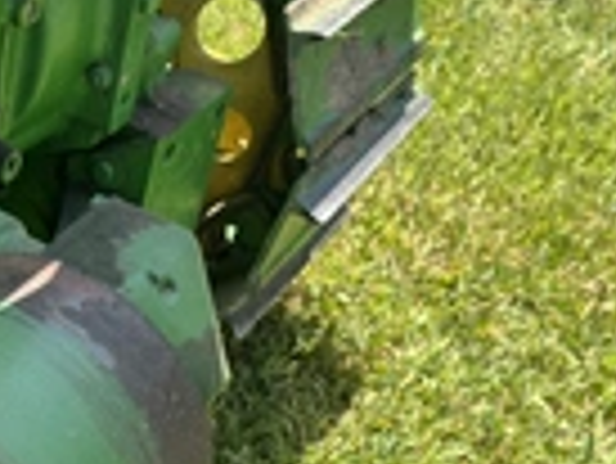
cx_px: 117
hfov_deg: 27.2
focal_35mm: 70
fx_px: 1247
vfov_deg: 20.5
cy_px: 446
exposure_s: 1/1285
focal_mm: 6.76
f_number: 1.78
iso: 80
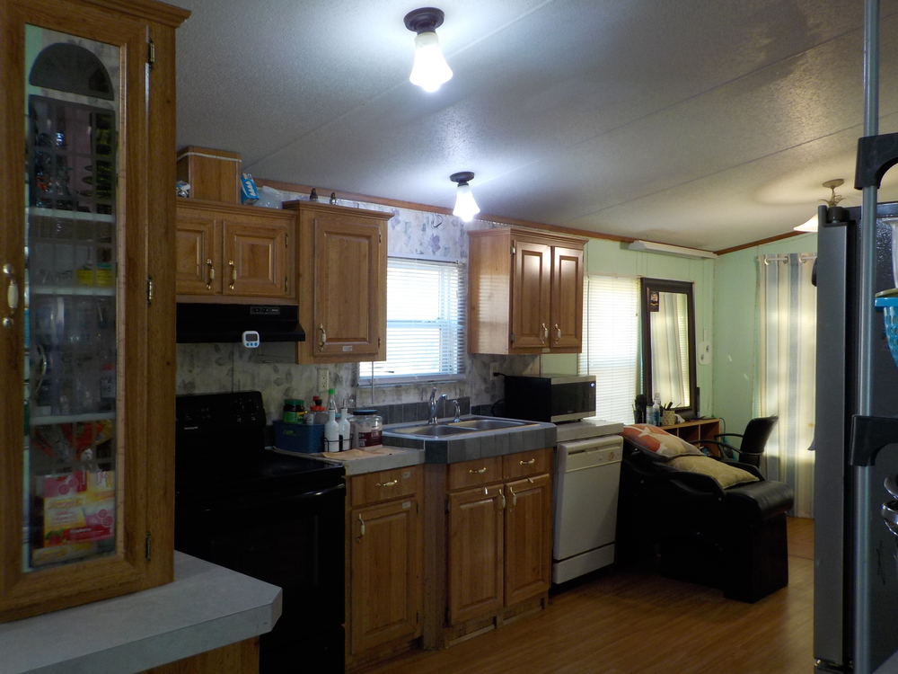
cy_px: 337
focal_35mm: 30
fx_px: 778
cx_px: 449
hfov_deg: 60.0
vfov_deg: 46.8
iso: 140
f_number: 3.3
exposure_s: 1/30
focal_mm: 4.1
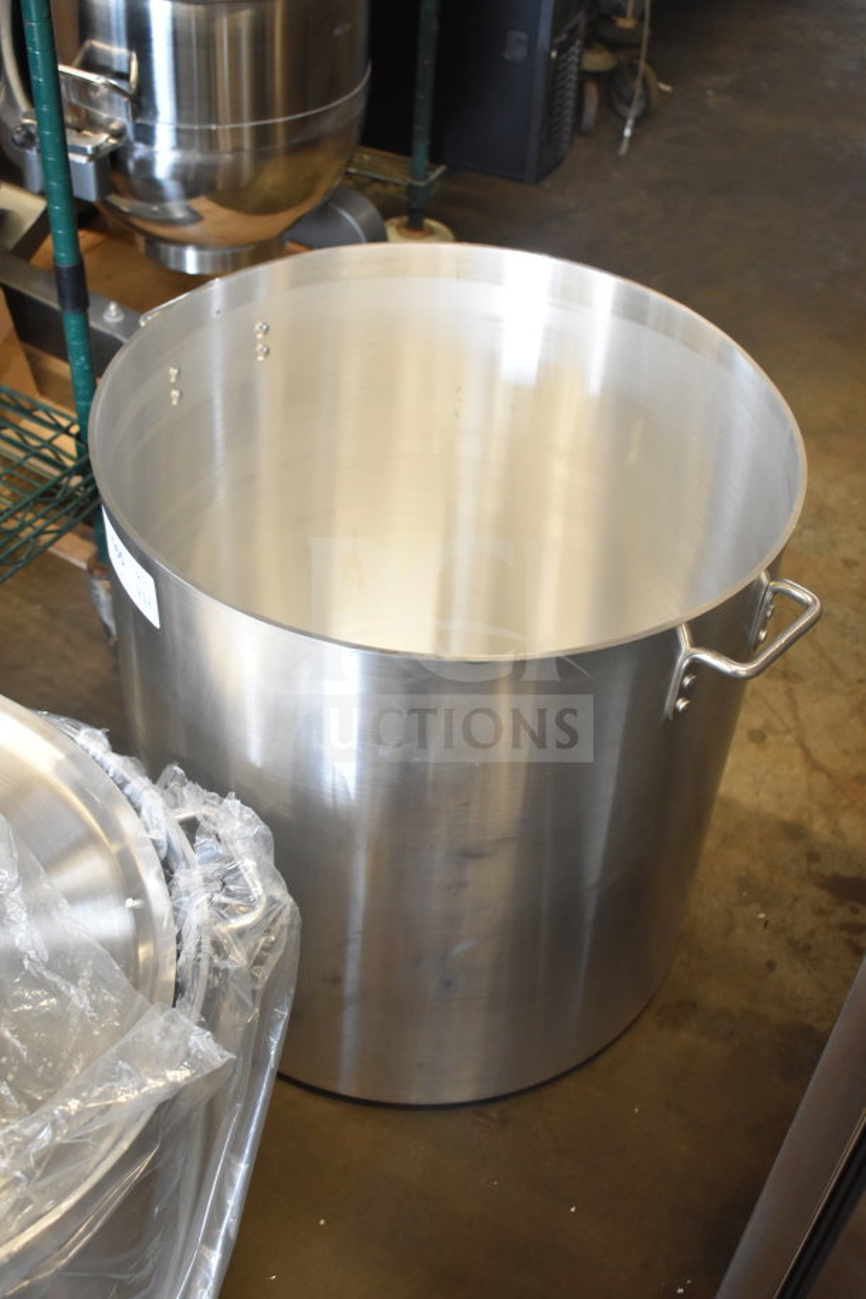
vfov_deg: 46.4
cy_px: 650
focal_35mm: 42
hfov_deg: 31.9
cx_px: 433
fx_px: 1515
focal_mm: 28
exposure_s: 1/50
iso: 1800
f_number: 4.2
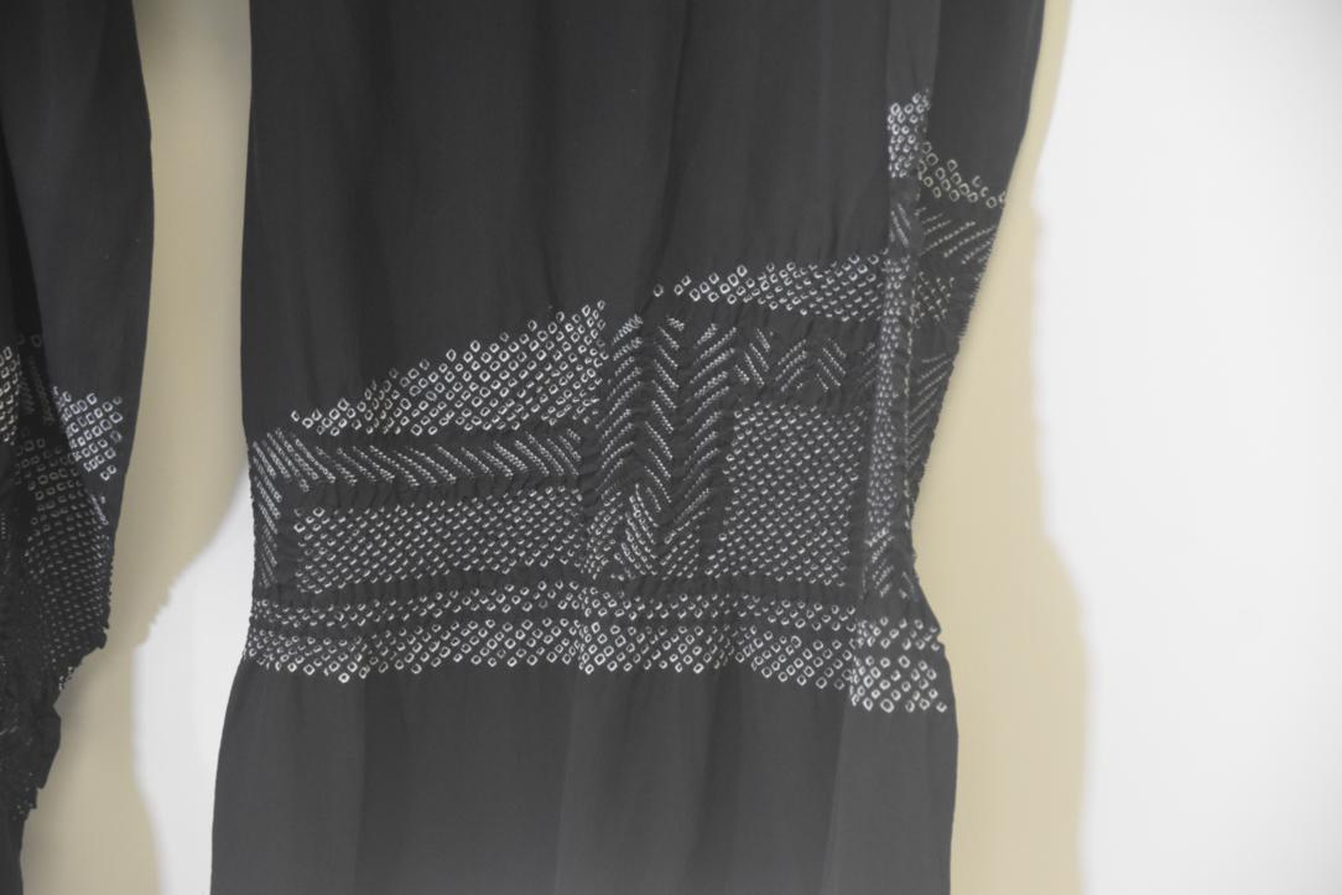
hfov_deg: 15.2
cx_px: 671
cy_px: 448
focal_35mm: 135
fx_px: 5033
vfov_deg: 10.2
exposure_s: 1/60
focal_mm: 90
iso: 2500
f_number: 5.6
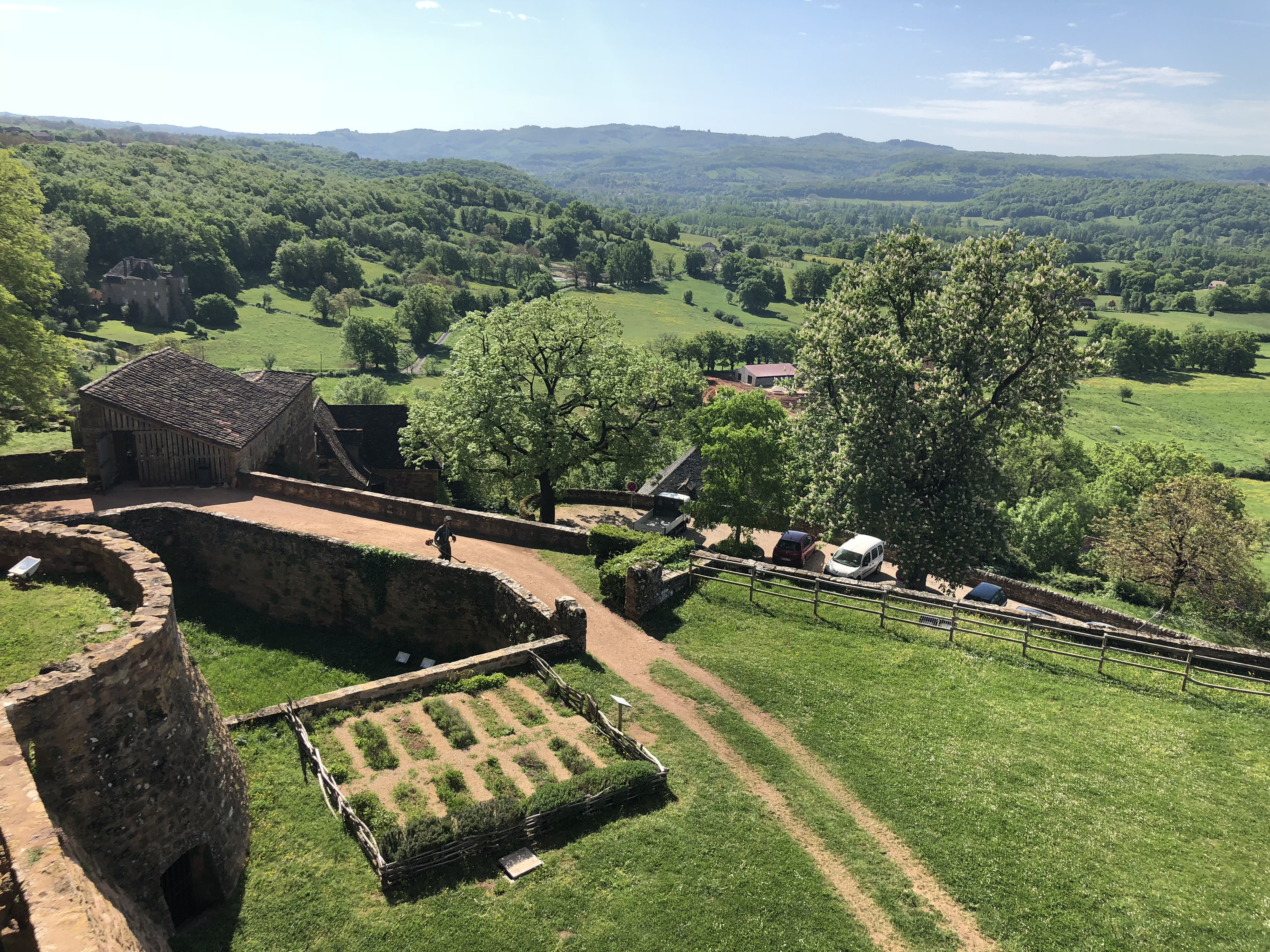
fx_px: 1027
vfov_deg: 49.7
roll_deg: -1.9
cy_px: 476
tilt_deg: -15.3
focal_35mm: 28
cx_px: 635
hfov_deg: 63.4
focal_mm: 4
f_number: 1.8
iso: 20
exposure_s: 1/1499
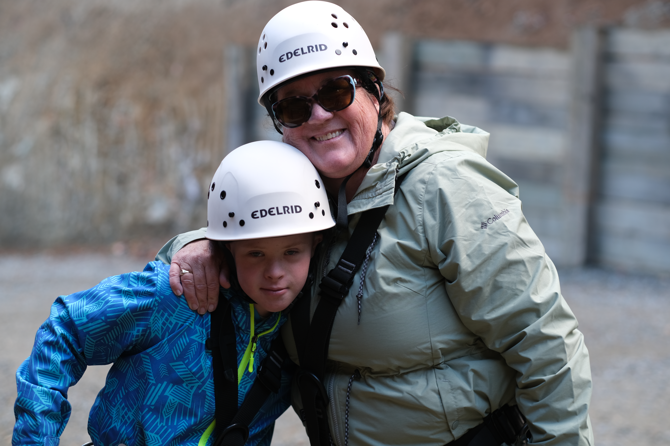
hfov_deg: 24.2
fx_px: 1563
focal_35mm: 84
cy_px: 223
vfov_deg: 16.3
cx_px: 335
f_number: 2.2
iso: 160
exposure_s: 1/240
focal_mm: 56
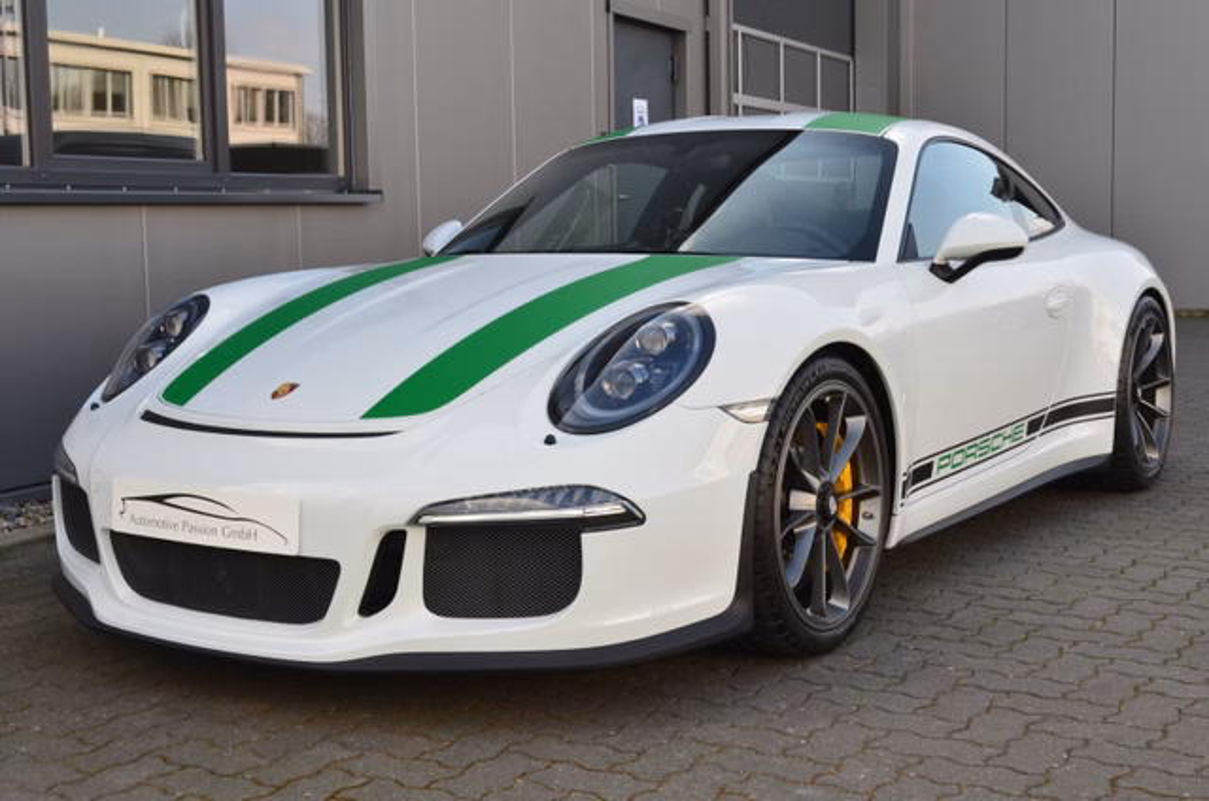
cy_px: 400
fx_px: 1609
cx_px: 604
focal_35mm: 48
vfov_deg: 28.0
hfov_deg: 41.2
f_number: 10
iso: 220
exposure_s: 1/60
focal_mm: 32
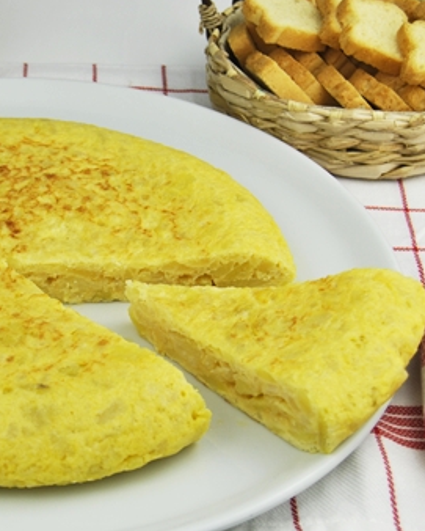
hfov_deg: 16.0
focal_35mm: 95
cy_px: 283
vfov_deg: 20.1
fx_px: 1492
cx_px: 39
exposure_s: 1/160
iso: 100
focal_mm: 38
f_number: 6.3
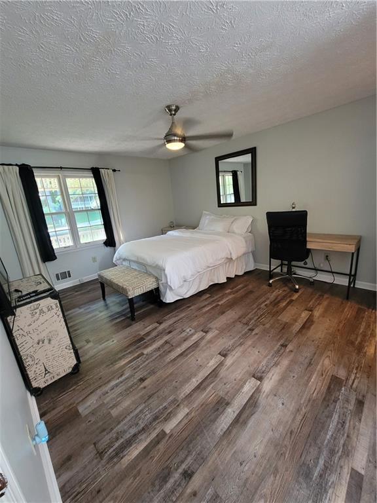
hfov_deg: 89.9
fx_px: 189
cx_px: 188
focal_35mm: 13
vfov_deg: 106.2
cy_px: 252
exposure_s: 1/30
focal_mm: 2.2
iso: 400
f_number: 2.2
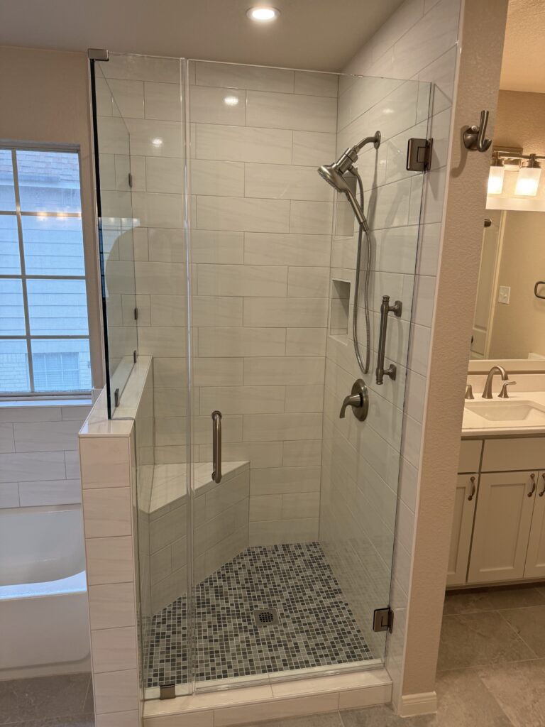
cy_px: 364
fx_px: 504
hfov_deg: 56.8
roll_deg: -1.9
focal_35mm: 24
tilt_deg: -13.0
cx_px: 272
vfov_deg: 71.6
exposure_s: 1/120
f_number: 1.78
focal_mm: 6.76
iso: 125
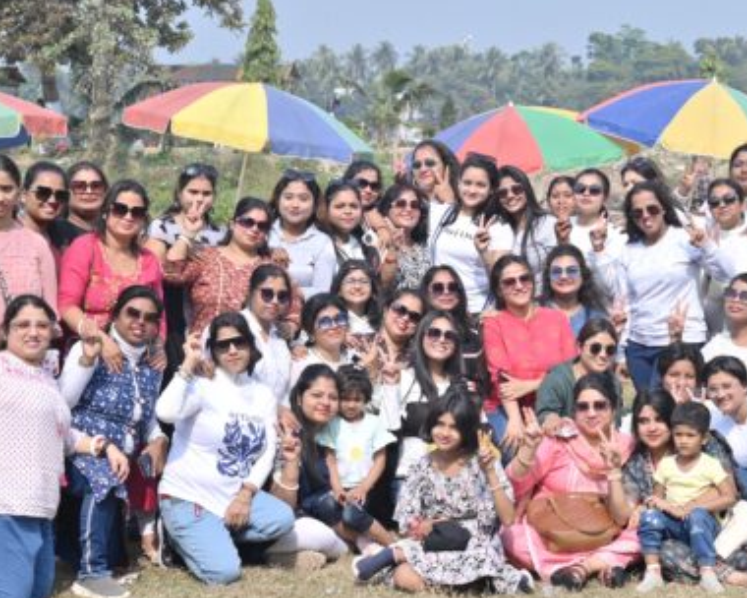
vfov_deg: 16.1
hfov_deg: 20.0
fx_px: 2100
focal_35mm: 95
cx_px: 558
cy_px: 123
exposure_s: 1/250
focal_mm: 50
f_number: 7.1
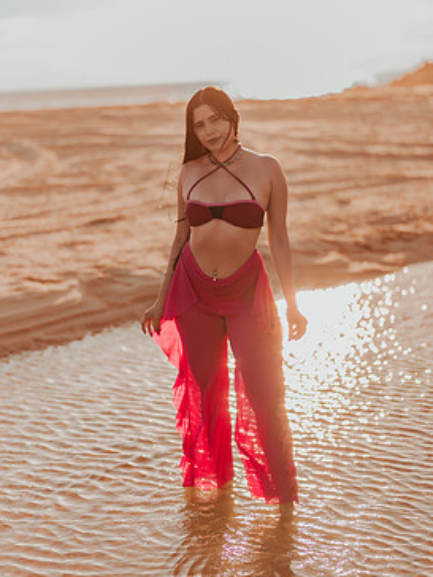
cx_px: 227
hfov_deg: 21.3
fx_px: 1151
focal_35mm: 69
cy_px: 246
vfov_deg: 28.1
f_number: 1.4
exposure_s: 1/5000
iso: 100
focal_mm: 58
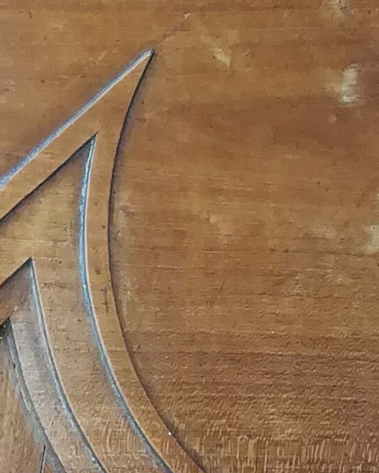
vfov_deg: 10.5
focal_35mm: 149
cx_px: -512
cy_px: 1248
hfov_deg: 9.3
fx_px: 2089
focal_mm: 3.83
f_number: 2.2
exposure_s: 1/60
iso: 64
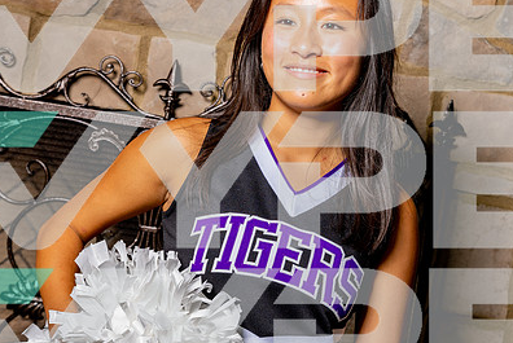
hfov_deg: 25.6
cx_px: 253
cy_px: 181
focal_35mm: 79
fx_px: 1127
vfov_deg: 17.3
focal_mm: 54
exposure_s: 1/250
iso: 200
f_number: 5.6
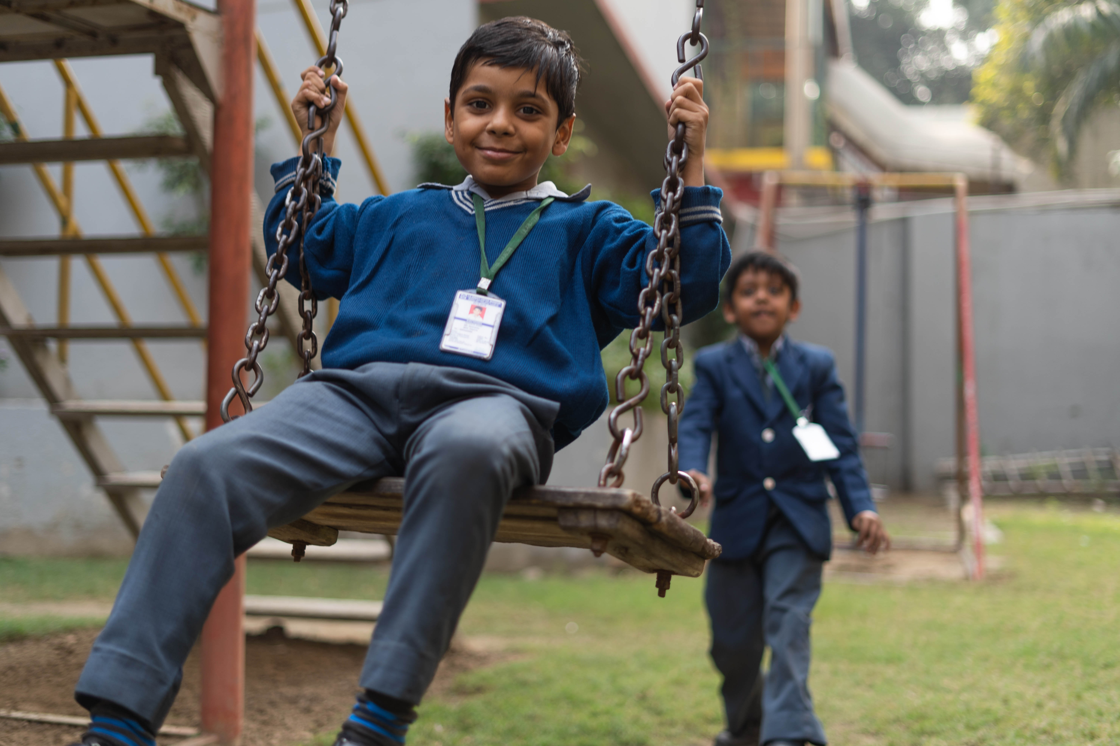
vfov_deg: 27.0
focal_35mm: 50
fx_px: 1555
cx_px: 560
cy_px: 373
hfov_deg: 39.6
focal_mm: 50
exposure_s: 1/400
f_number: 1.8
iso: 50
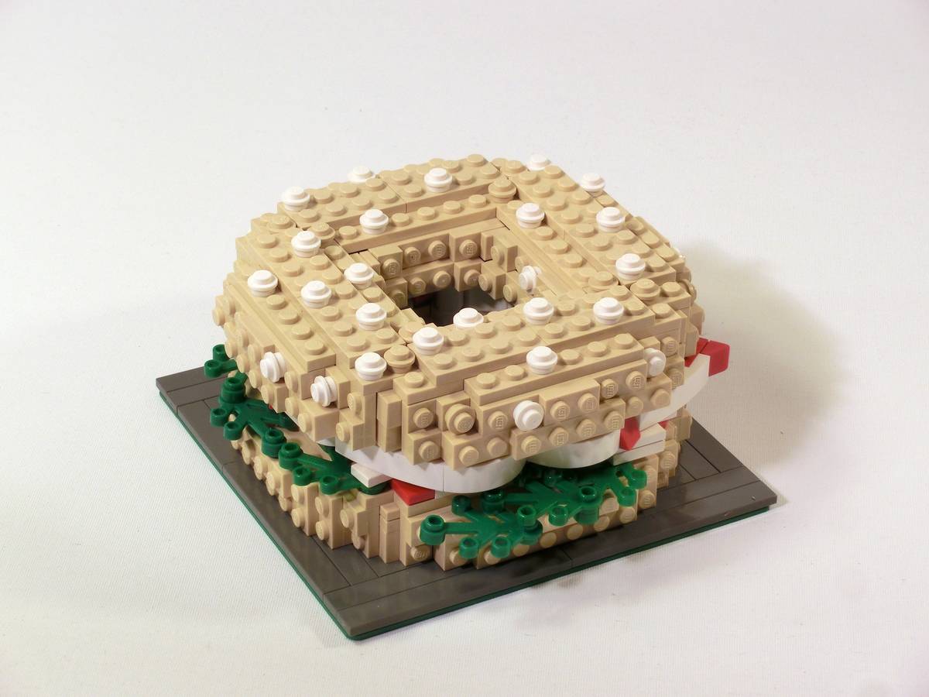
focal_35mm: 111
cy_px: 348
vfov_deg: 13.3
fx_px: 2979
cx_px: 464
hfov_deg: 17.7
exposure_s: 1/6
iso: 100
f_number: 14
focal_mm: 19.64
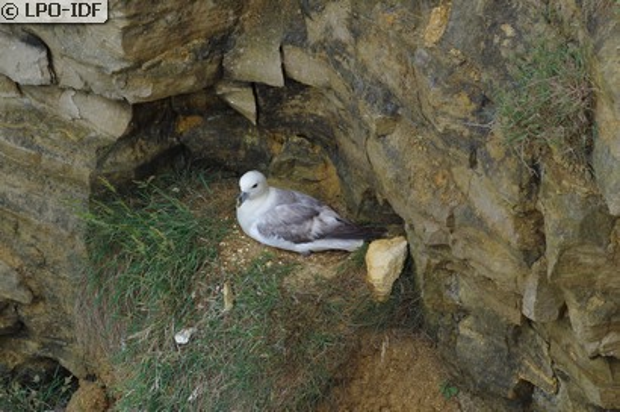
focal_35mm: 450
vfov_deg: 3.0
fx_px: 7738
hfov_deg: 4.6
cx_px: 310
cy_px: 206
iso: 800
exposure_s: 1/1250
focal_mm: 300
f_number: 5.6
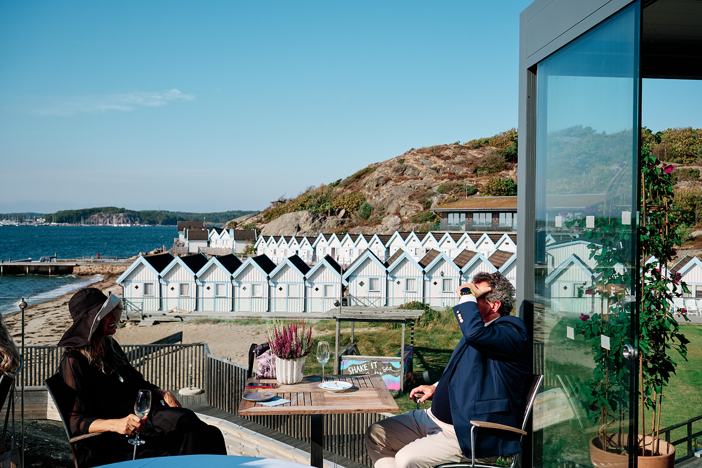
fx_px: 683
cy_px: 234
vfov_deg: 37.9
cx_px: 351
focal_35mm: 35
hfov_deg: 54.4
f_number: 4
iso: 125
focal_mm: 23
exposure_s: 1/1800
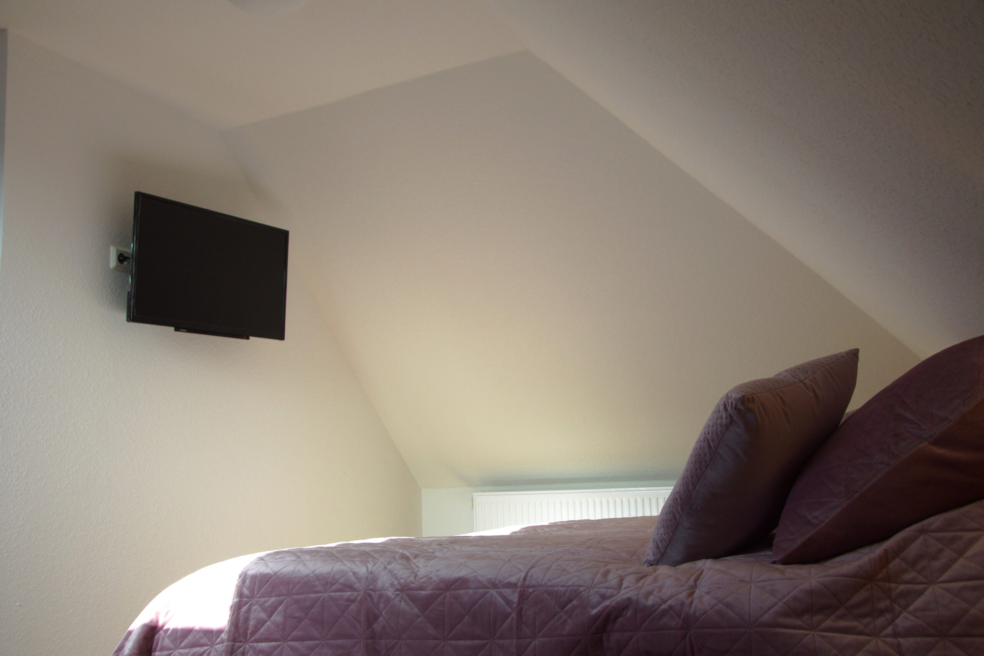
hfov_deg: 53.1
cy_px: 328
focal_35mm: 36
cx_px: 492
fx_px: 984
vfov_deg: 36.9
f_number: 8
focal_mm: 24
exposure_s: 1/250
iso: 400
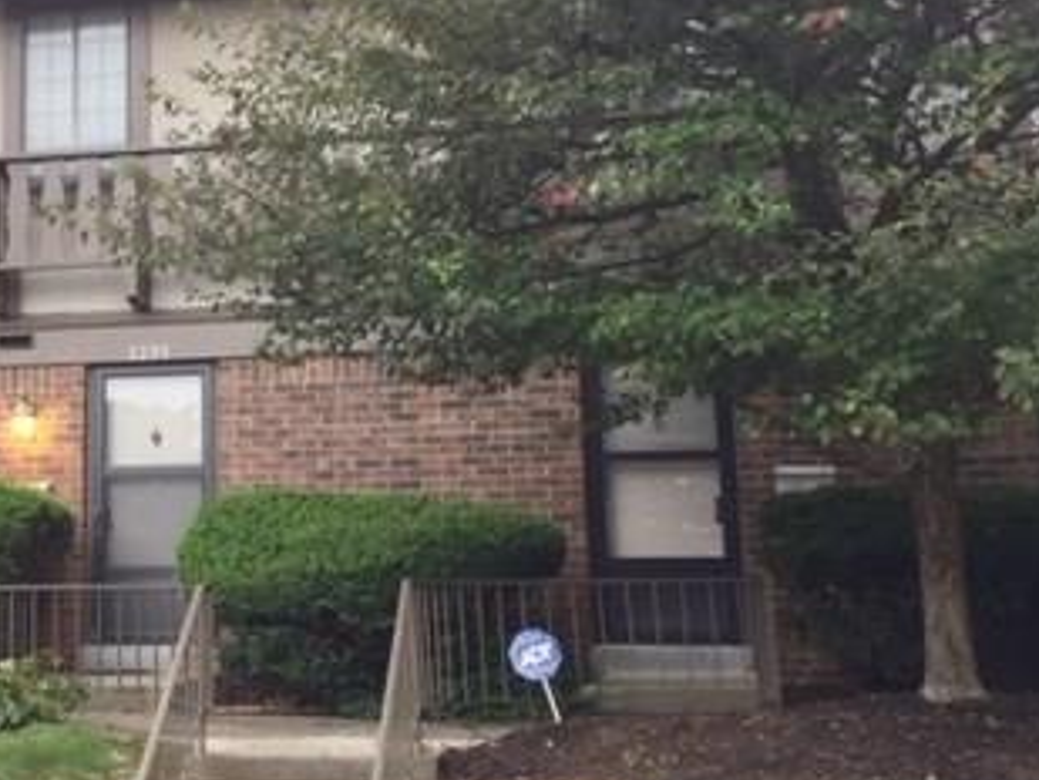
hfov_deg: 31.0
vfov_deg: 24.4
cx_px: 145
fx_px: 1802
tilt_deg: +9.7
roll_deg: -2.1
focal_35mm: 60
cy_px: 286
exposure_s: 1/60
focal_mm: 4.15
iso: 32
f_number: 2.2
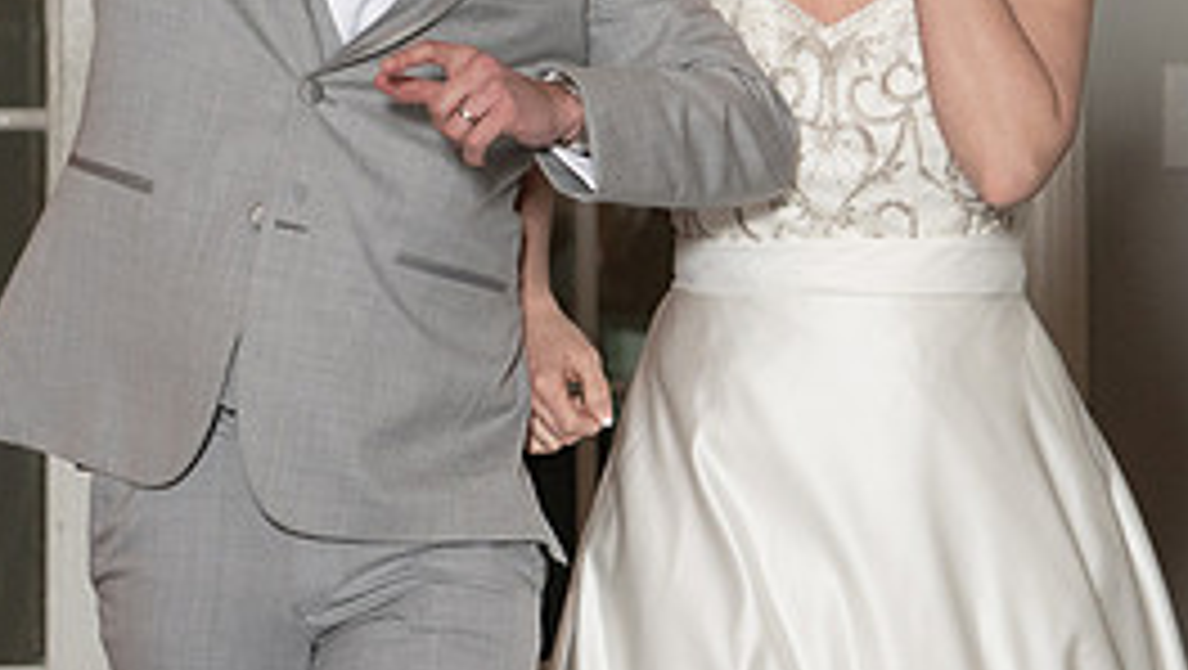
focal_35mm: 392
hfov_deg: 5.5
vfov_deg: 3.1
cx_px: 635
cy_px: -81
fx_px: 12358
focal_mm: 132
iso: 2000
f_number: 5.6
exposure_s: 1/200
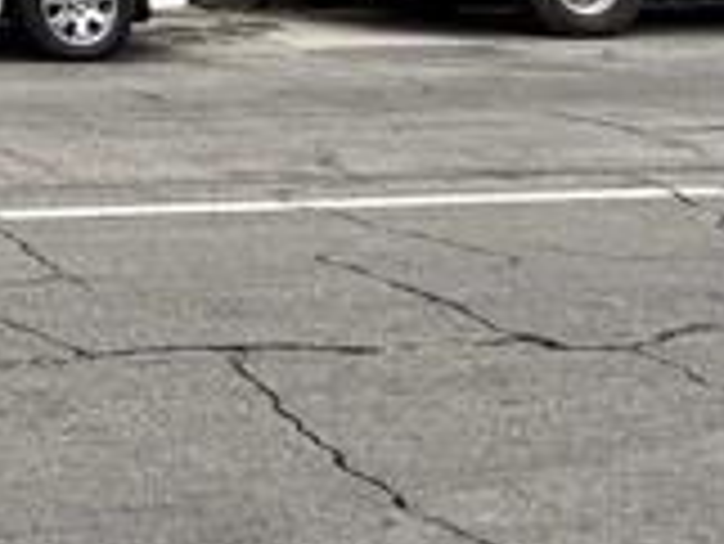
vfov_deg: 15.0
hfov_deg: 17.7
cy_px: -355
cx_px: -585
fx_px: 1863
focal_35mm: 89
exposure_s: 1/99
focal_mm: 2.22
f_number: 2.2
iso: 80
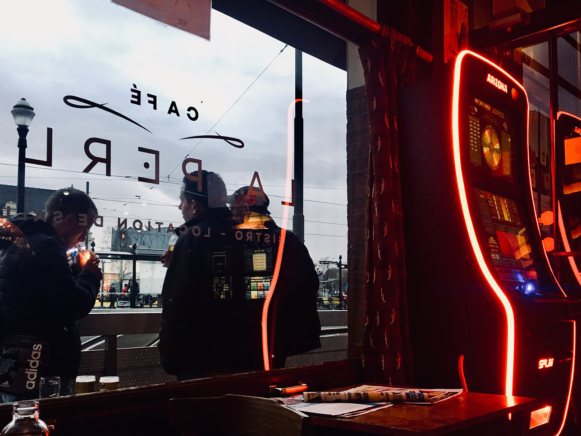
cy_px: 264
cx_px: 334
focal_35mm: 36
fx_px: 604
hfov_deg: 51.2
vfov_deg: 39.5
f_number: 2.2
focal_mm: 4.15
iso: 64
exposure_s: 1/17
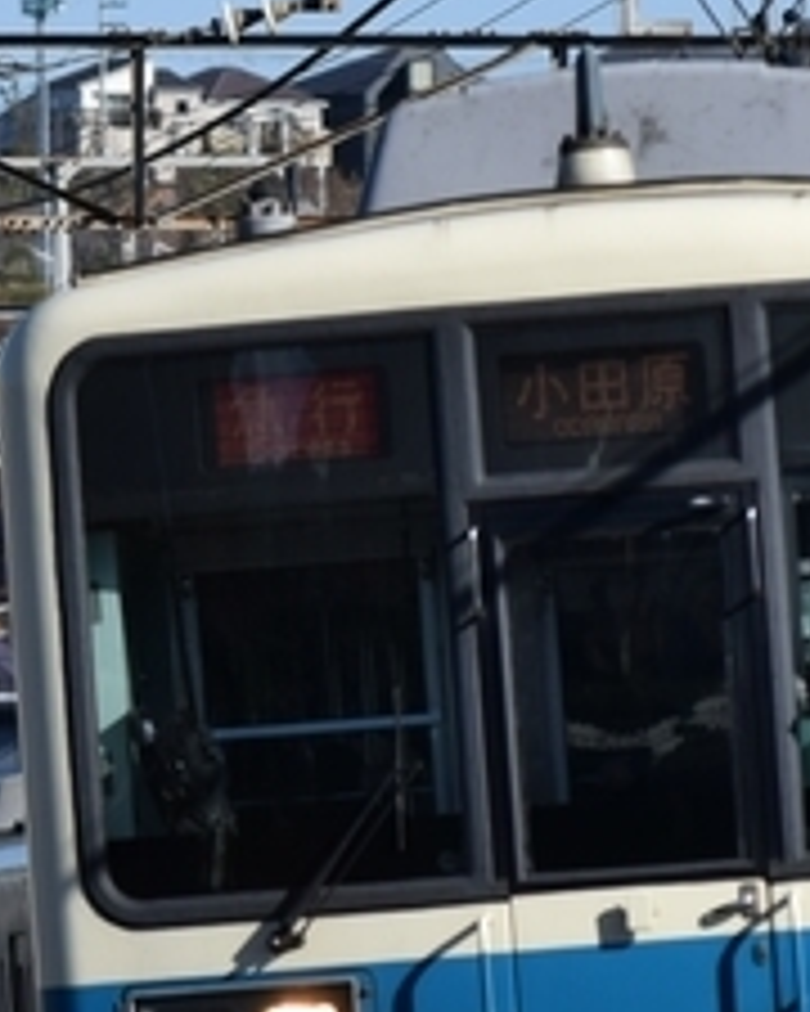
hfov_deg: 2.1
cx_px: -135
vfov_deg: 2.7
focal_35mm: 727
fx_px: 21775
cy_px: 645
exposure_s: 1/1000
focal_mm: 145
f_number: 5.6
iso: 100
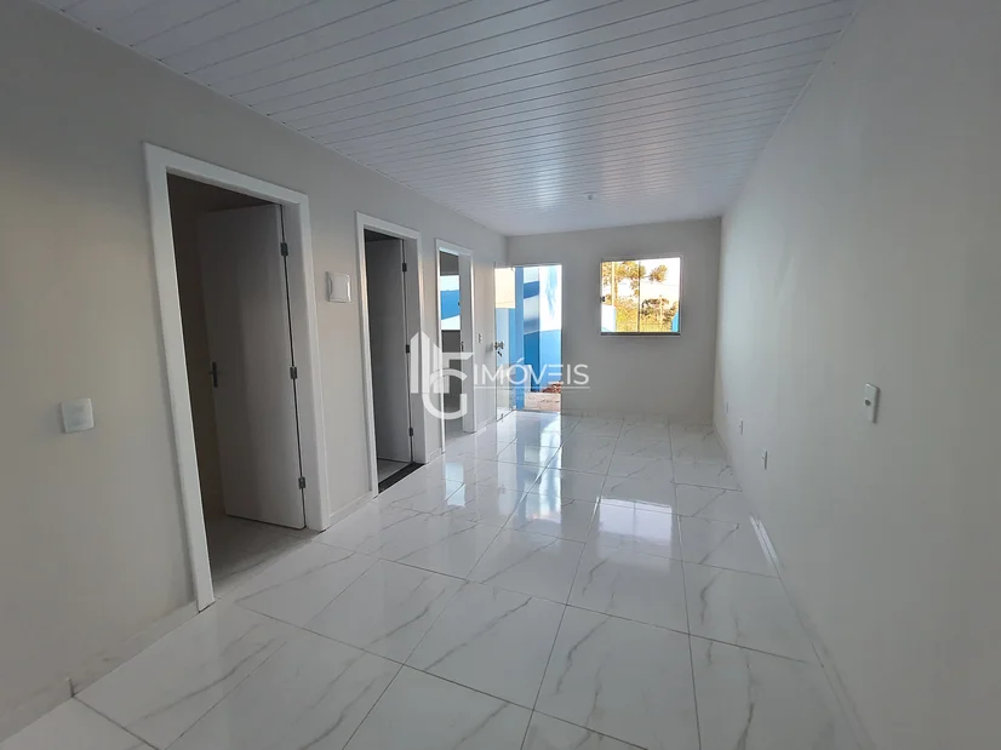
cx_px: 500
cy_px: 375
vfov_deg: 89.9
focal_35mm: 13
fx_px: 376
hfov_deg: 106.2
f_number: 2.2
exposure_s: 1/60
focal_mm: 1.74
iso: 100
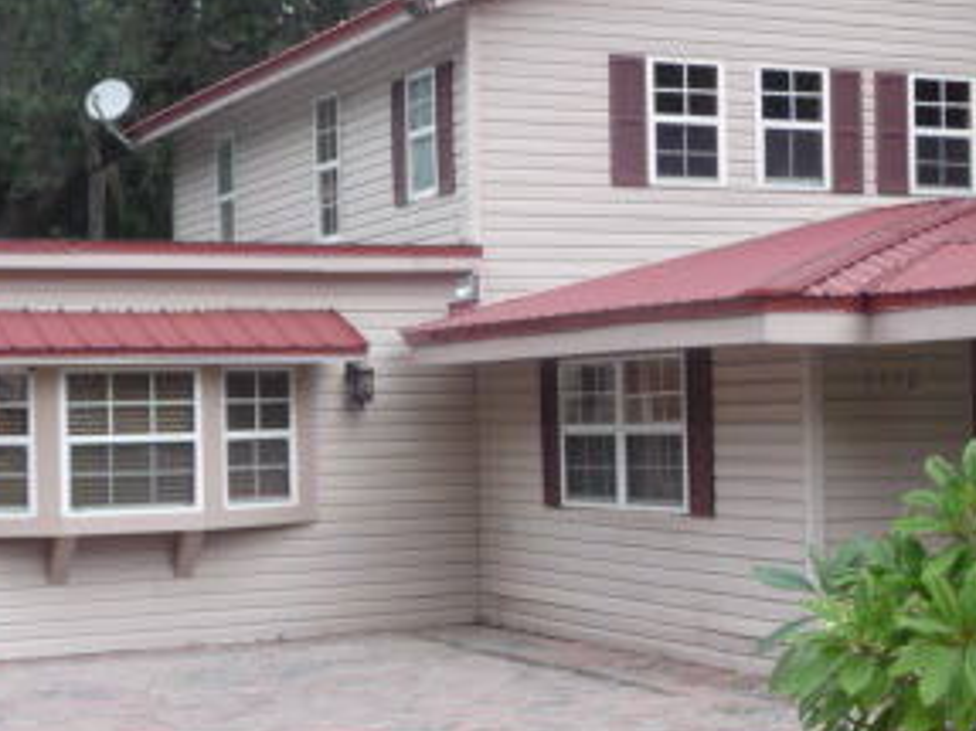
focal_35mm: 78
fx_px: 2198
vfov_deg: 18.9
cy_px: 394
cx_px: 772
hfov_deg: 24.7
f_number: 3.3
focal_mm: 4.7
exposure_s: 1/200
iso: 100
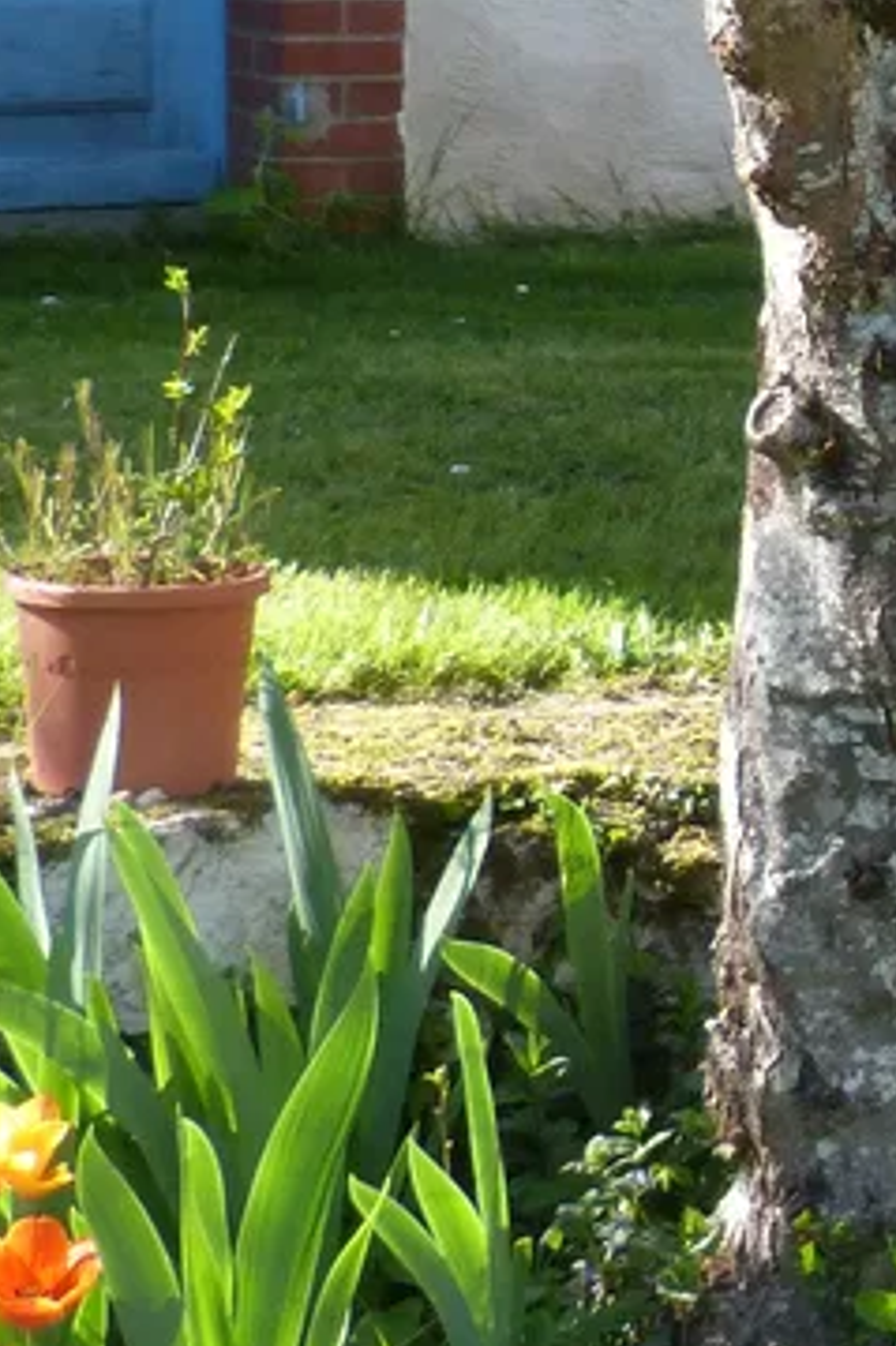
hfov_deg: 11.2
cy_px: 232
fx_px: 4335
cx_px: 1485
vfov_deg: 17.5
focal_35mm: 116
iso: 100
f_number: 4
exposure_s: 1/160
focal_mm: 4.5
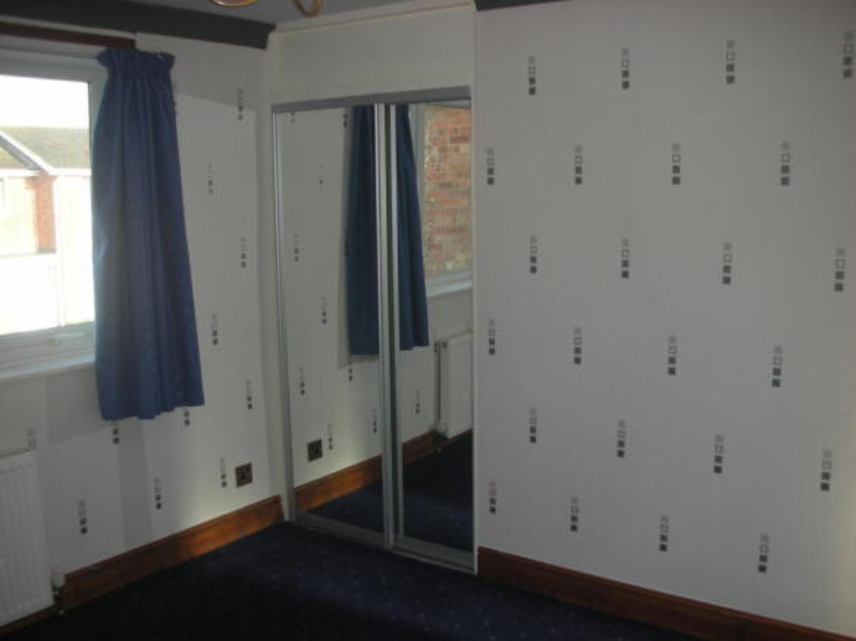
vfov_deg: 40.7
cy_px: 320
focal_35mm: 35
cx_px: 428
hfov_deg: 52.6
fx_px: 865
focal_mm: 5.8
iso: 58
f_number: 3
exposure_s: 1/60.1
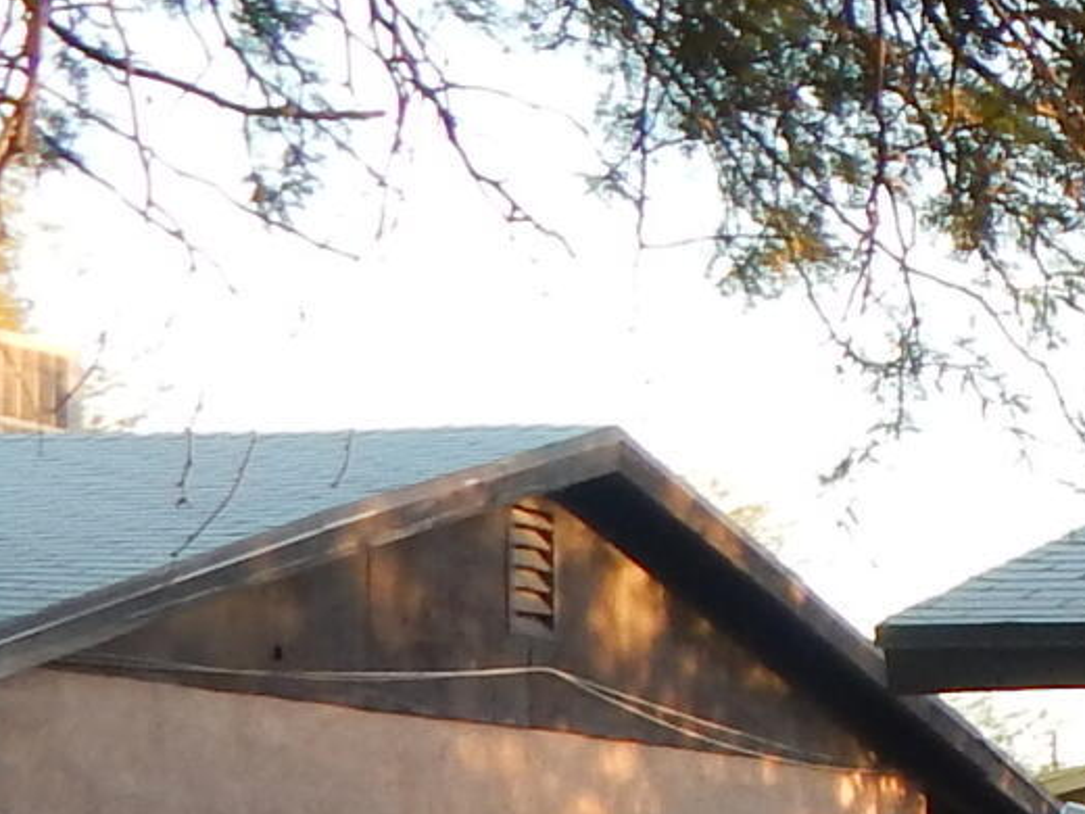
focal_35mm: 179
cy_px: 1062
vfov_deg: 8.2
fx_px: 5611
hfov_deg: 9.4
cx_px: 2944
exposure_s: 1/80
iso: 125
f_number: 3.2
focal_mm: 5.6
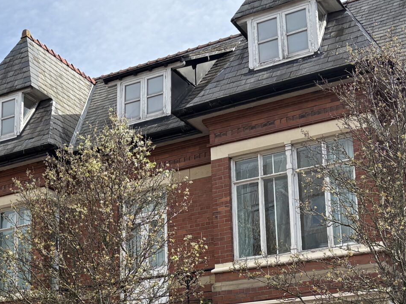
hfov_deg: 27.1
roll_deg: +0.2
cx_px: 65
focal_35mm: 70
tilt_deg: +15.2
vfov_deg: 20.7
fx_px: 821
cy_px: 257
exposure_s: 1/1953
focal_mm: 5.96
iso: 50
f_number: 1.6
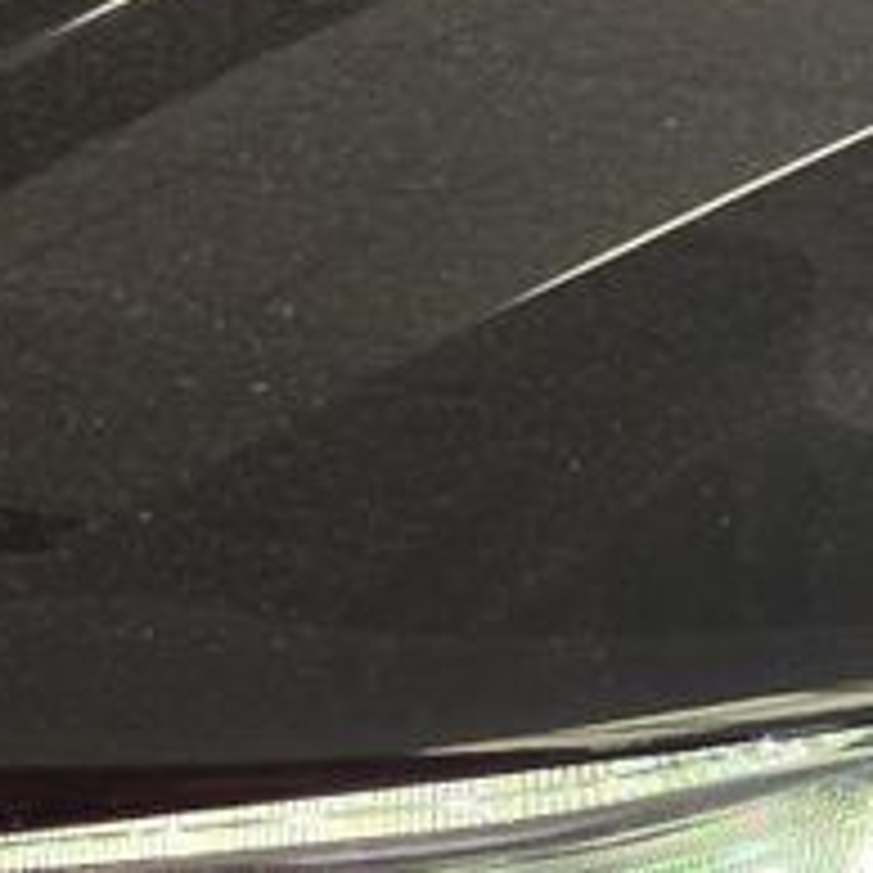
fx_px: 4793
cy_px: 549
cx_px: 1557
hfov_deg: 9.9
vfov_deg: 10.4
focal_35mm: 168
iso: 23
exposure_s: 1/119
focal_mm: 6.5
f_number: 1.4
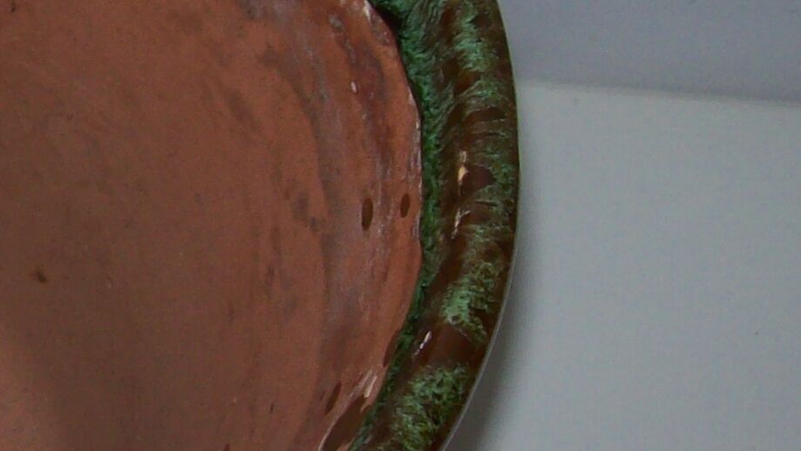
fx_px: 2592
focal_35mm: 122
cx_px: -254
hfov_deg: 16.6
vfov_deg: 9.9
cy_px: 206
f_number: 2.7
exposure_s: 1/64
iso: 80
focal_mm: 6
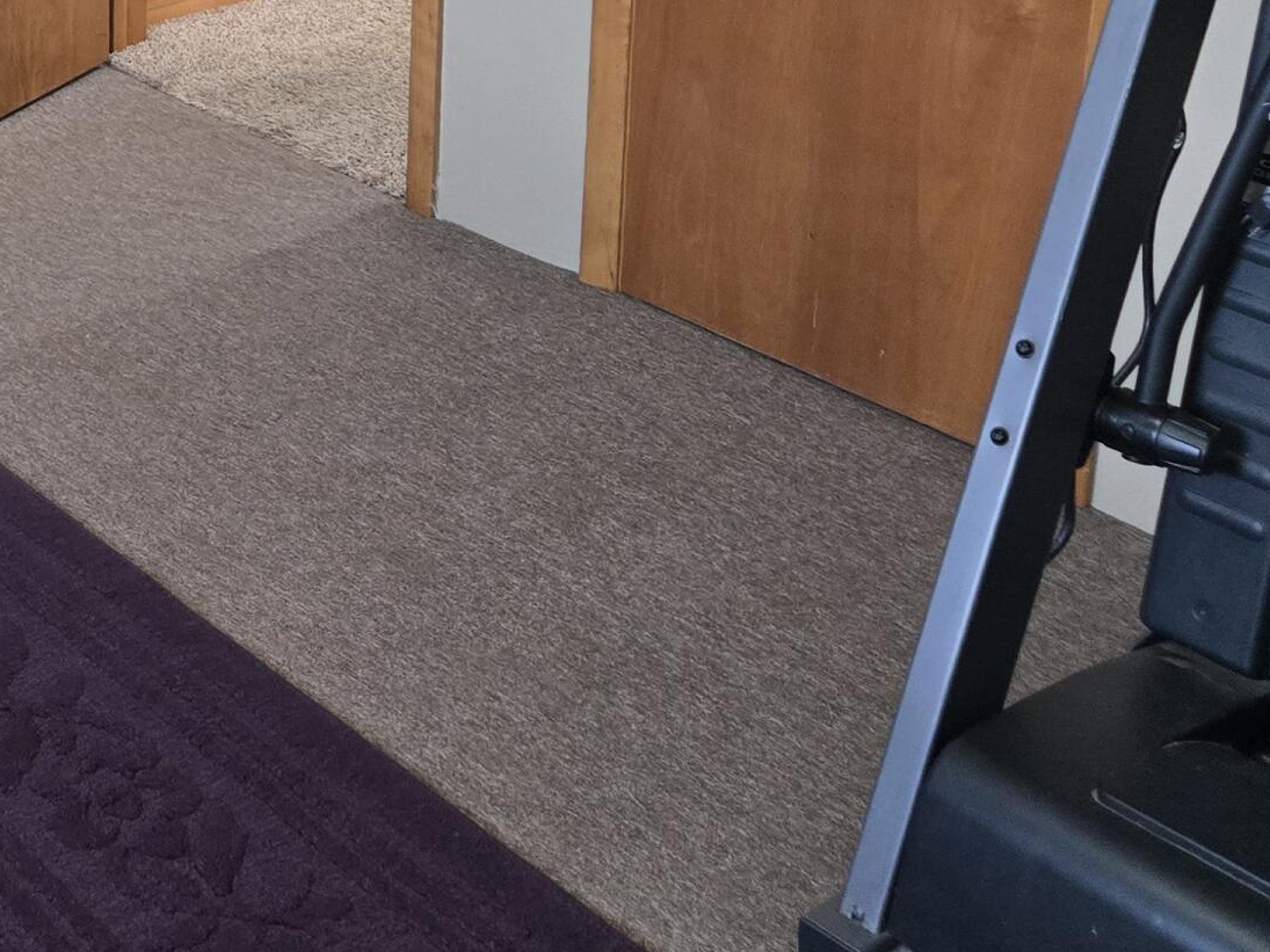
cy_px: -153
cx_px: 8
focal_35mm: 63
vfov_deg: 21.8
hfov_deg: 28.8
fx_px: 2311
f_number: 1.8
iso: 1000
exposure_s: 1/120
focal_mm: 5.4
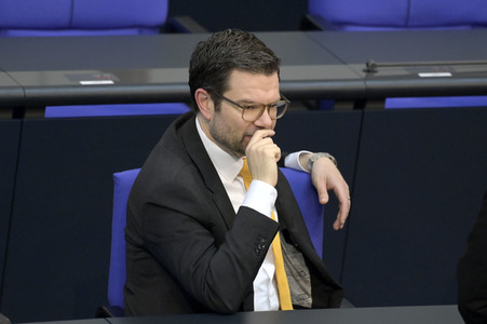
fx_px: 5948
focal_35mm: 440
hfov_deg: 4.7
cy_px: 162
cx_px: 244
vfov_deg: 3.1
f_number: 5.6
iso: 10000
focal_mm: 440
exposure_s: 1/500
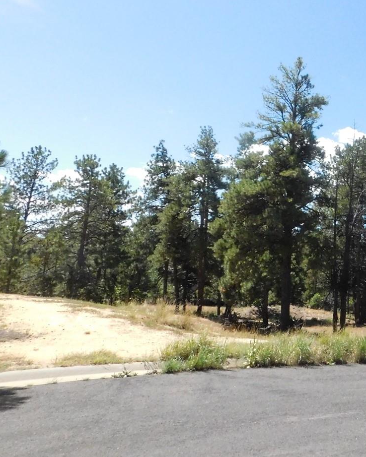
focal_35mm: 39
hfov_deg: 33.9
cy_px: 170
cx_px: 388
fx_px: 528
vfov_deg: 46.4
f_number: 6
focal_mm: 4
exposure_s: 1/1500
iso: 800
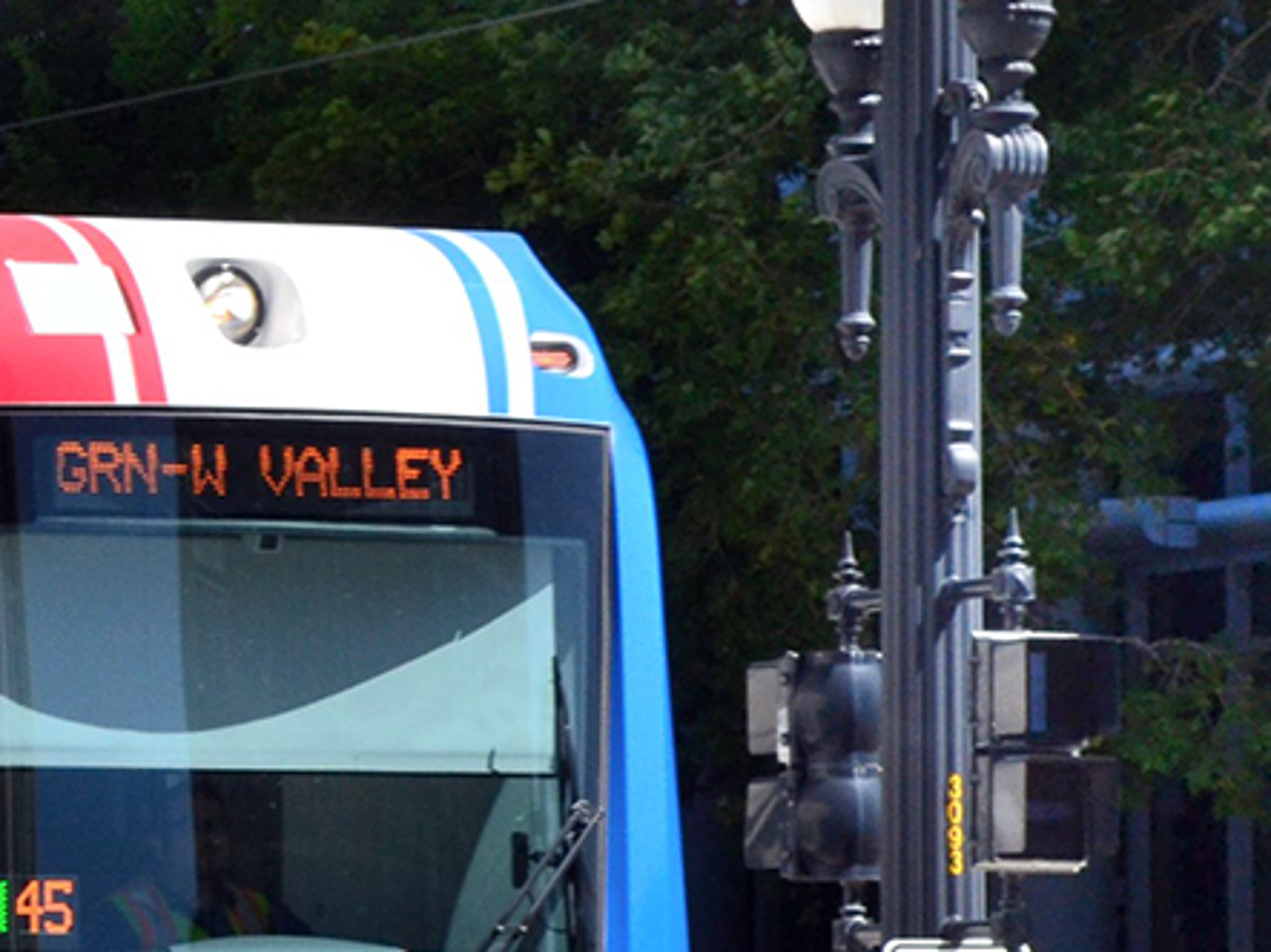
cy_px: 588
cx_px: -706
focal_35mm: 264
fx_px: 9689
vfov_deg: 5.6
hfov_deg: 7.4
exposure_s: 1/400
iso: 400
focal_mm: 45
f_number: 11
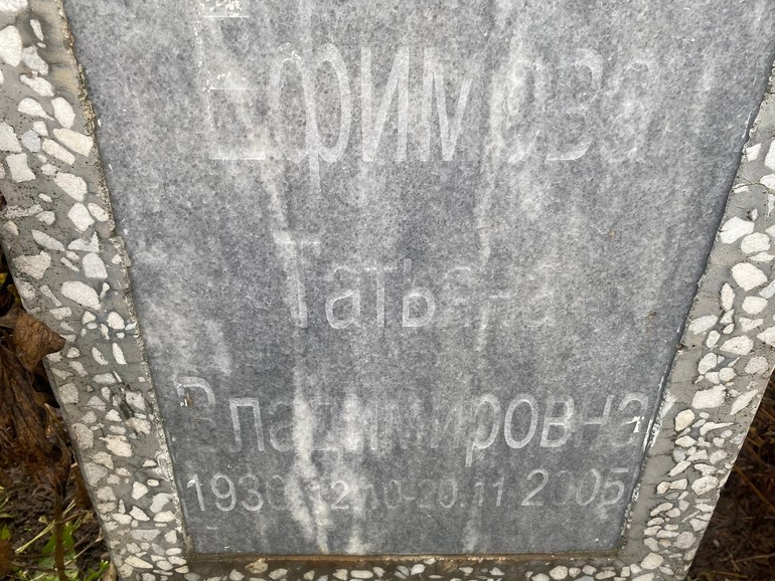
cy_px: 290
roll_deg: -2.7
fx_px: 605
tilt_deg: -30.4
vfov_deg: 51.4
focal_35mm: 27
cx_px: 398
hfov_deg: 65.3
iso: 32
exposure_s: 1/126
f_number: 1.8
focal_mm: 4.25
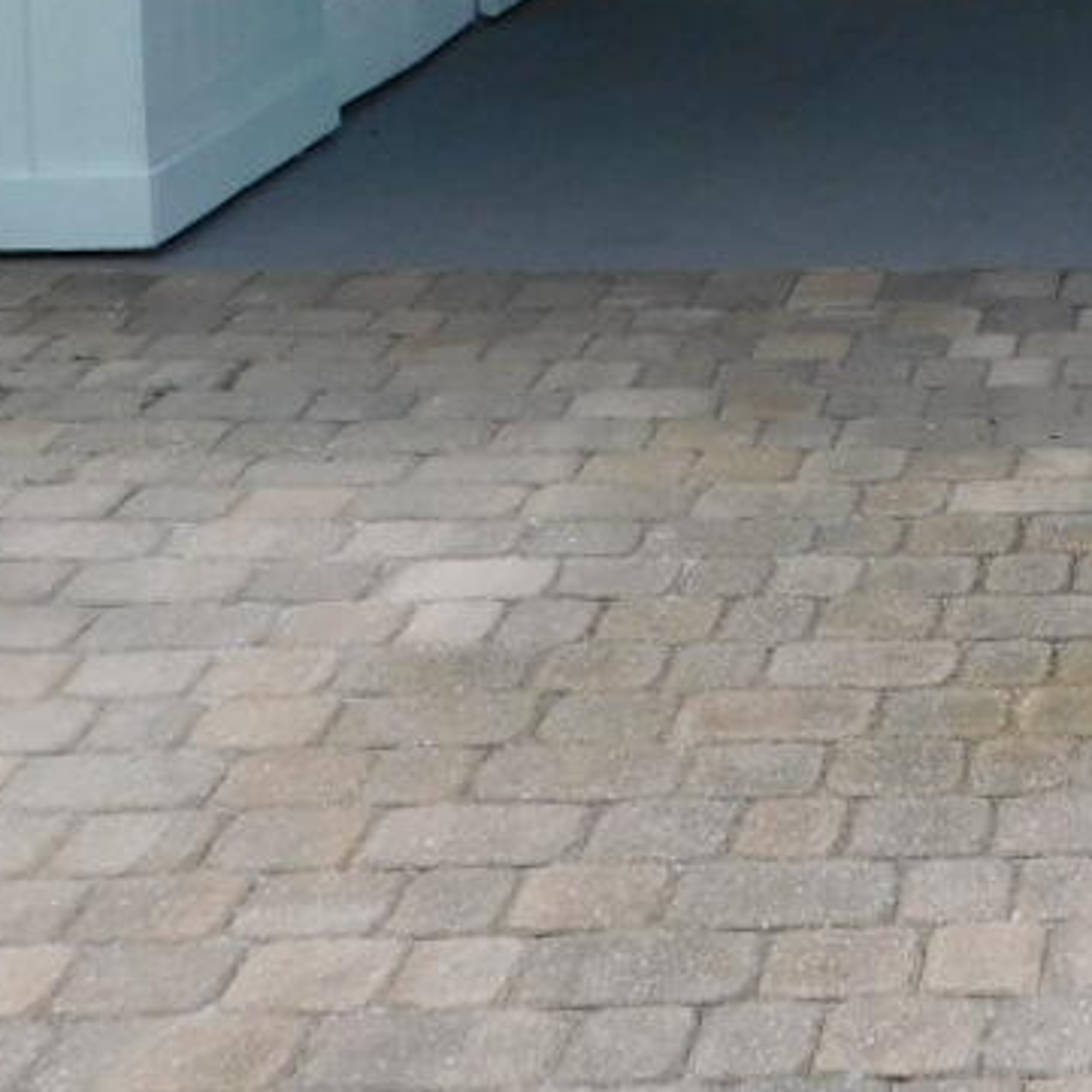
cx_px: 1697
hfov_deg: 17.2
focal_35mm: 90
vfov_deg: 18.6
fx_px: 3212
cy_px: -112
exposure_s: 1/1250
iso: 125
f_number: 3
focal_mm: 4
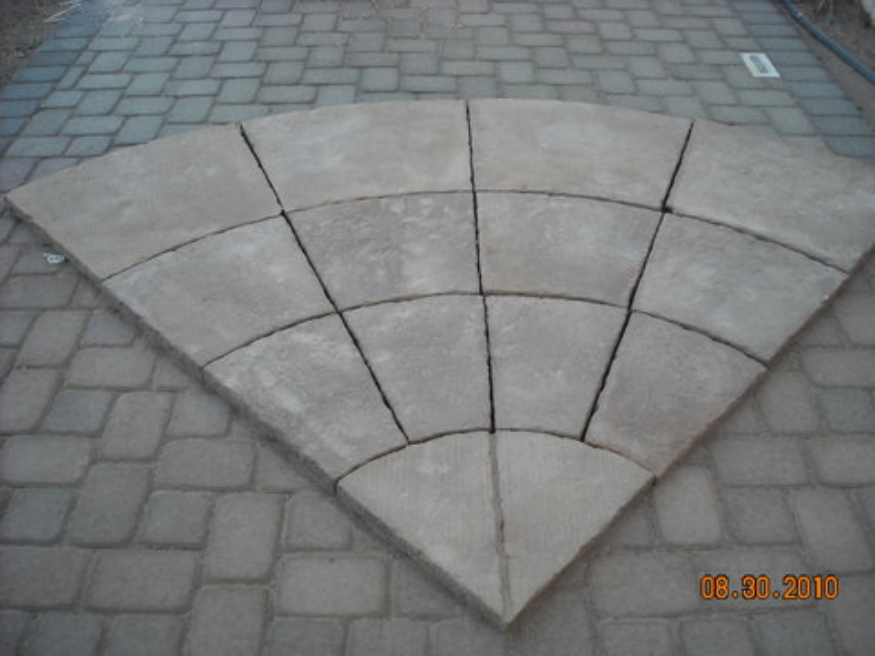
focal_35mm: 35
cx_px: 438
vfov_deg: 40.7
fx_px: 885
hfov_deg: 52.6
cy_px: 328
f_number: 2.8
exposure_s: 1/161
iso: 64
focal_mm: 5.7
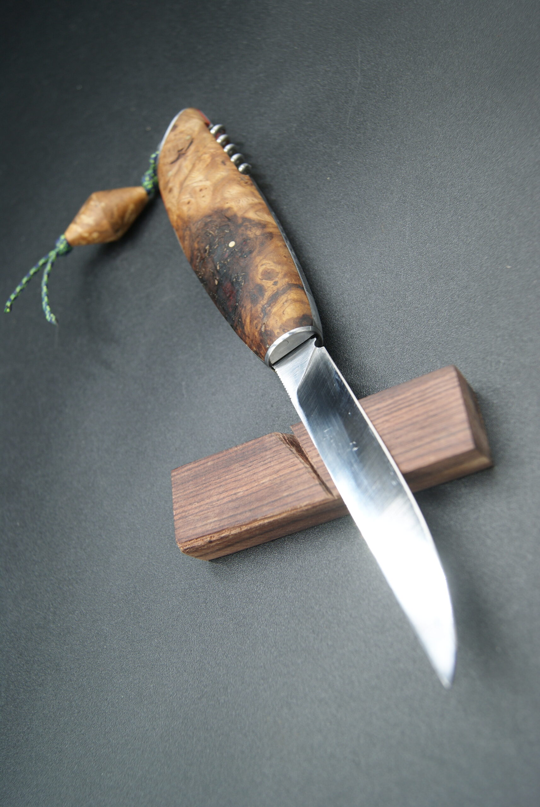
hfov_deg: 37.0
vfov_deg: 53.1
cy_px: 404
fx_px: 808
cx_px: 270
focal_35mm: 36
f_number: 4
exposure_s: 1/40
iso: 125
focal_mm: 24
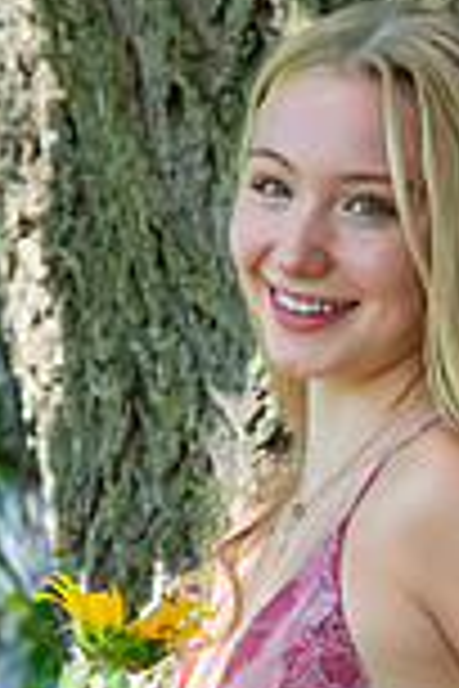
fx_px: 6770
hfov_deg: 3.9
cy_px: 544
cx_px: 351
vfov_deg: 5.8
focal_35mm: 354
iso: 320
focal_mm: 120
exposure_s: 1/160
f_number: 5.6
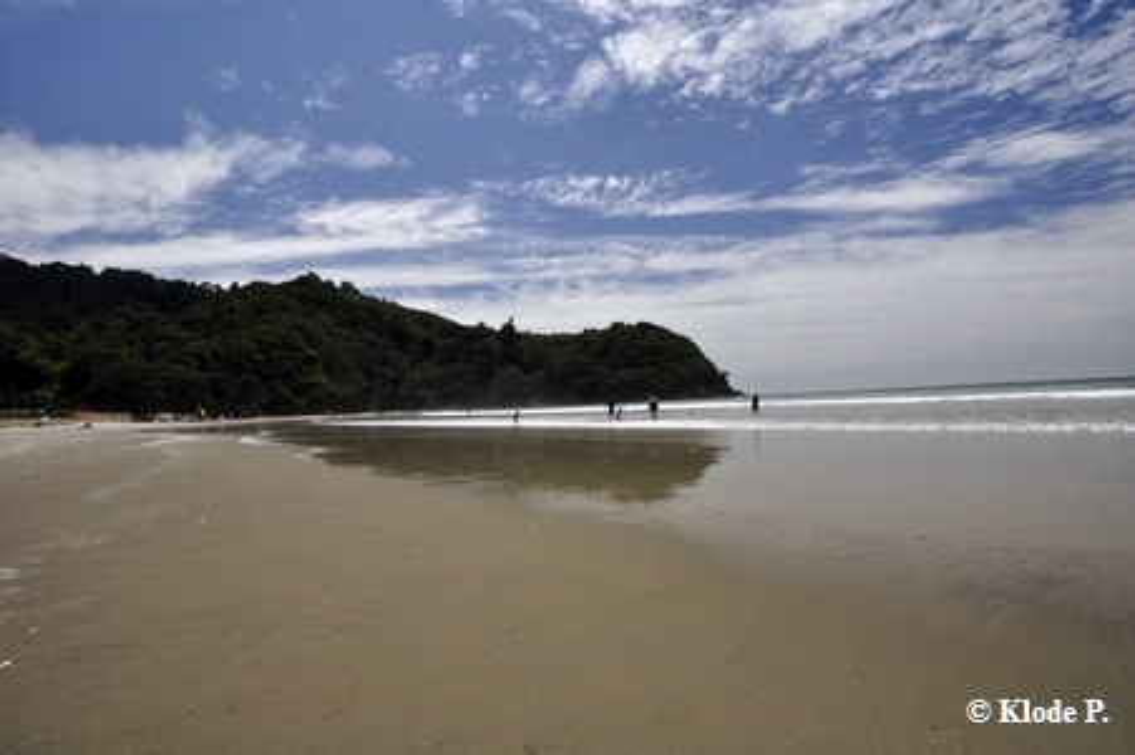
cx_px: 568
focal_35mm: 18
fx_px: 567
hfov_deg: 90.0
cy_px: 378
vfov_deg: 67.3
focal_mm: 12
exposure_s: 1/160
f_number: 16
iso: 320
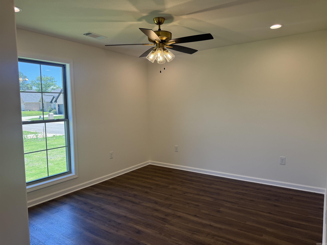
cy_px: 122
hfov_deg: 71.6
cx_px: 164
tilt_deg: -4.2
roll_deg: +1.4
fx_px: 227
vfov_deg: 56.8
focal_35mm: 24
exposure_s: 1/310
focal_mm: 6.76
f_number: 1.78
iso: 100
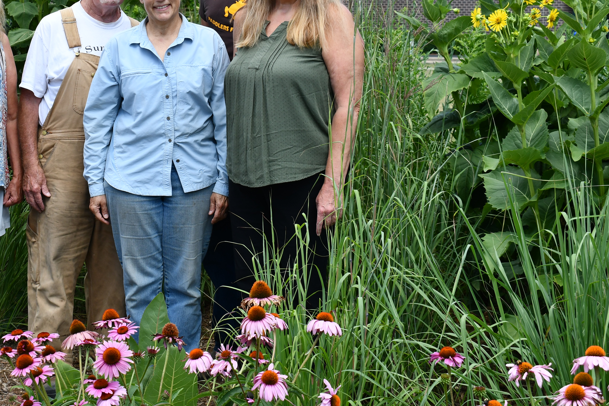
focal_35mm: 82
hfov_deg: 24.5
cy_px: 95
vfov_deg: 16.6
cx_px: 148
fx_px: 1387
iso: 200
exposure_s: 1/250
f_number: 8
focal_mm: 35
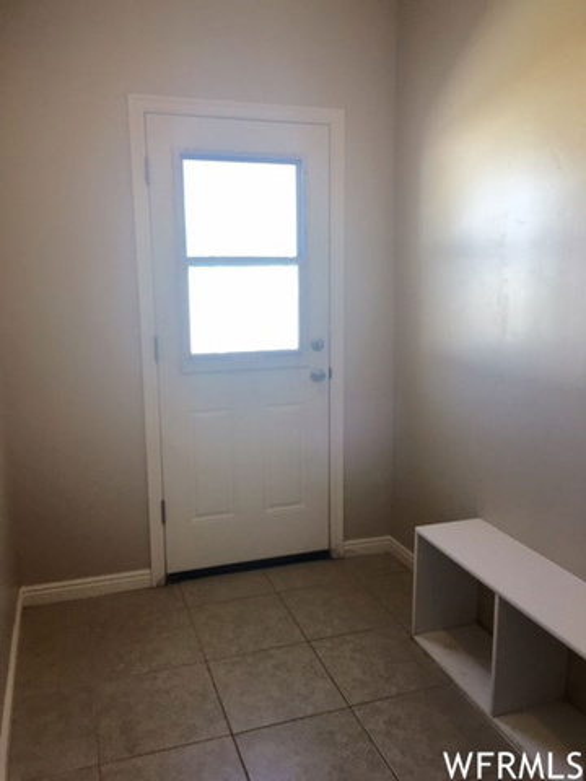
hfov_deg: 48.2
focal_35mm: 29
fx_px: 655
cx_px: 293
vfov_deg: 61.7
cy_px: 390
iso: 32
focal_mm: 4.15
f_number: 2.2
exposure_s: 1/60
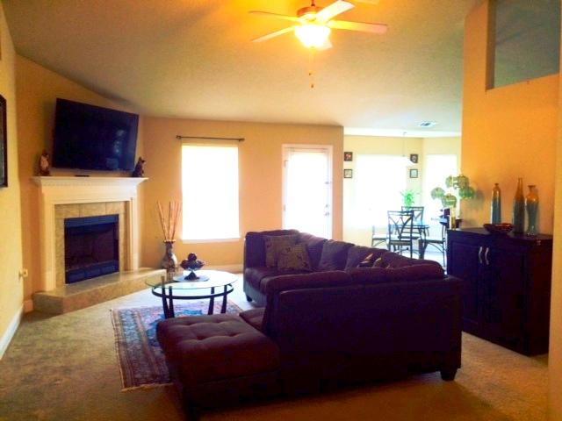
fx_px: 487
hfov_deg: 60.0
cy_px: 210
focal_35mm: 30
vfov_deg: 46.8
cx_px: 281
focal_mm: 4.12
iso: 80
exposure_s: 1/30
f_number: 2.2
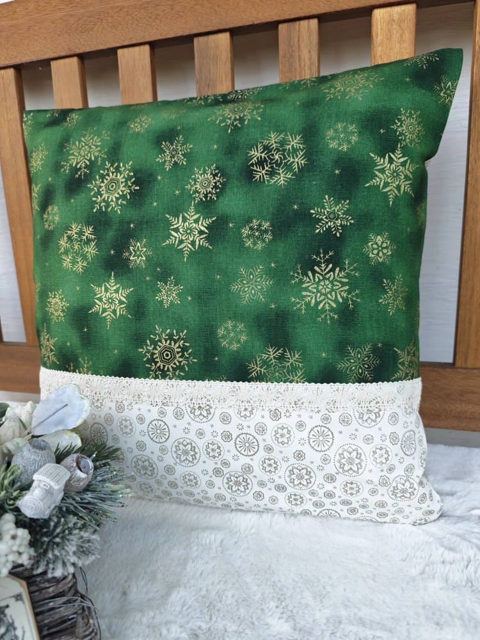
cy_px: 320
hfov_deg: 58.9
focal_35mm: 23
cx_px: 240
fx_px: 425
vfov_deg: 73.9
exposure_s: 1/50
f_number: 1.6
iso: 64
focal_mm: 6.55
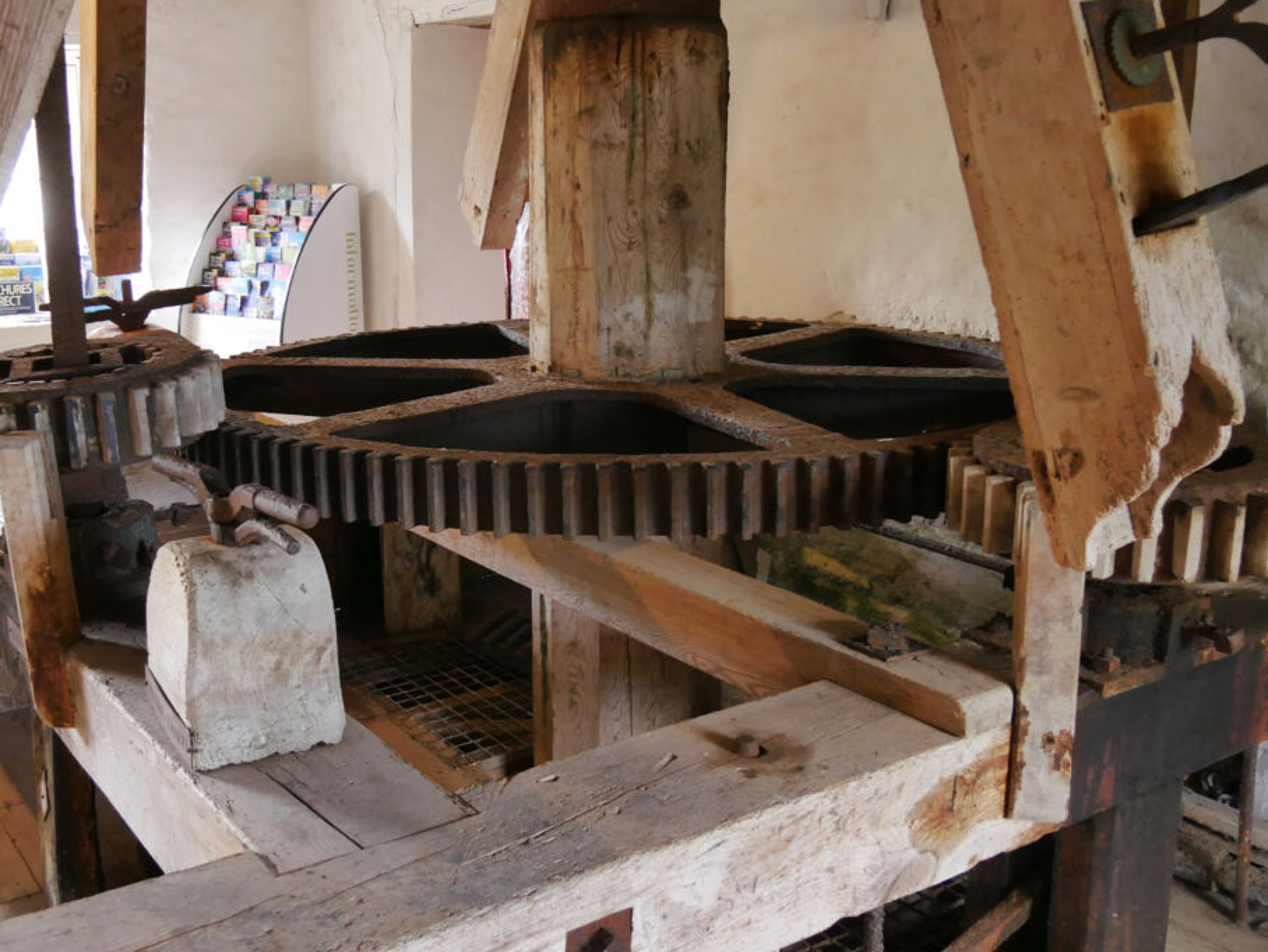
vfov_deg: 38.7
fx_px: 1356
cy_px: 464
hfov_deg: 49.8
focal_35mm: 37
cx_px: 515
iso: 1000
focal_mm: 14
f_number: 3.8
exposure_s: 1/50
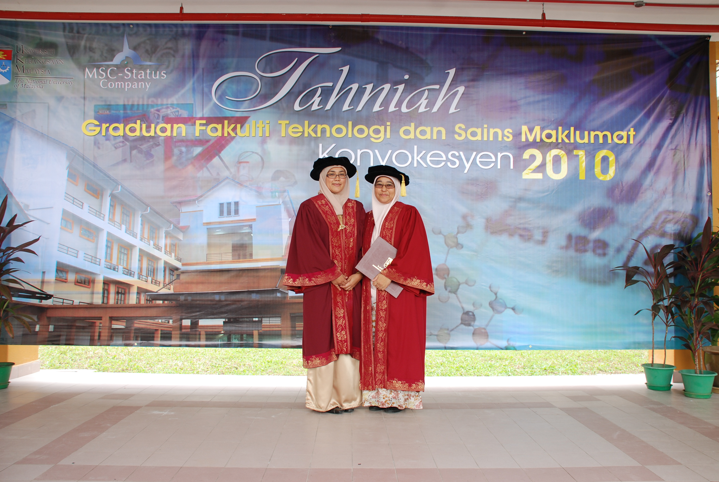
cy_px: 241
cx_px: 360
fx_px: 600
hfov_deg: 61.8
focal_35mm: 30
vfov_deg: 43.8
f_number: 4.5
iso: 200
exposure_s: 1/100
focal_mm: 20
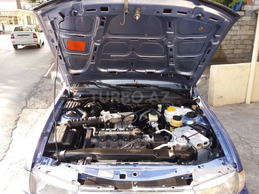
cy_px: 97
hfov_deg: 63.4
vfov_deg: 49.7
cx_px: 130
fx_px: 209
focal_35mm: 28
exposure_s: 1/100
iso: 100
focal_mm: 3.7
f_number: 1.9
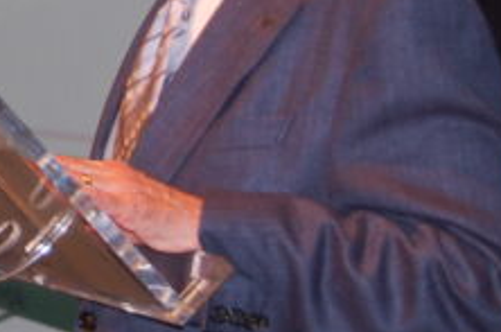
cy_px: -76
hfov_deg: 9.8
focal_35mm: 203
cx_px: -284
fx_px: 2819
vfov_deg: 6.7
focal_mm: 40
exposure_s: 1/60
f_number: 5
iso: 400
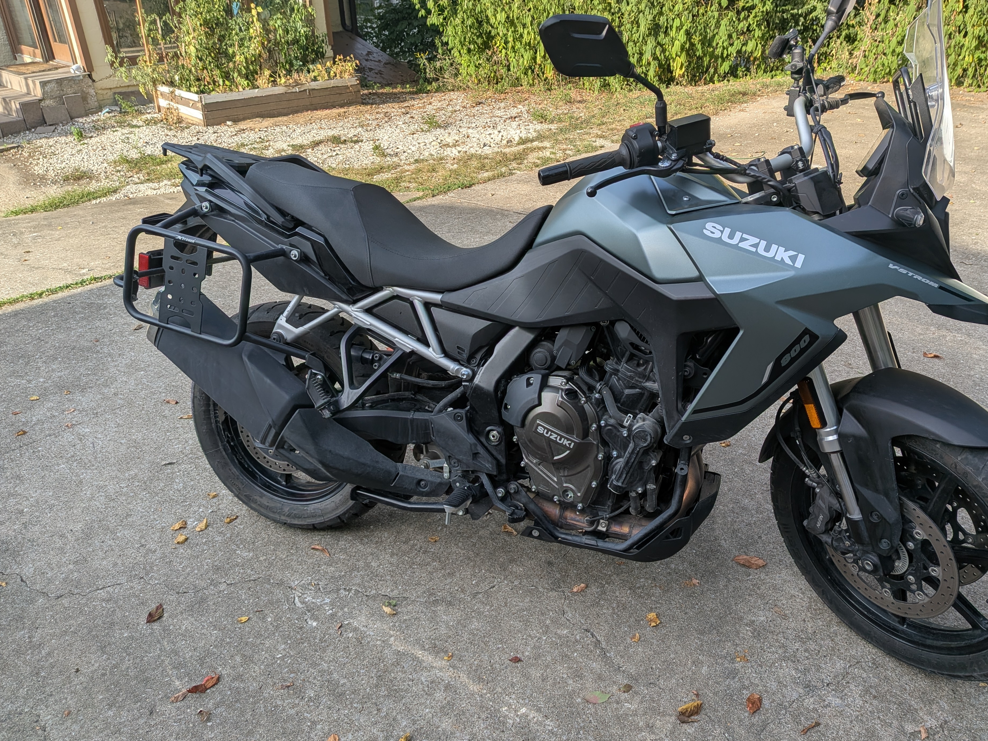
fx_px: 742
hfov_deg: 67.2
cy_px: 387
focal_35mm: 26
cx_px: 532
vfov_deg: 53.0
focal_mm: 4.53
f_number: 1.7
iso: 27
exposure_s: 1/624
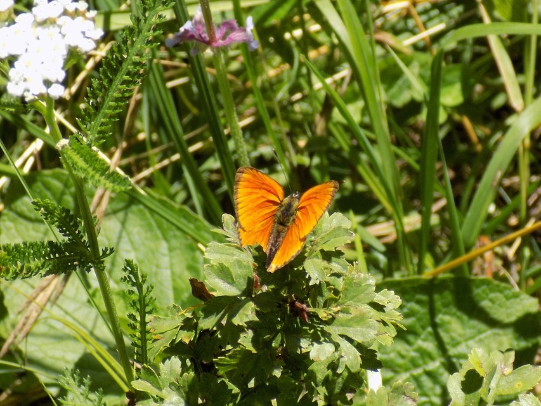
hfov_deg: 16.7
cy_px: 203
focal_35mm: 118
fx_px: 1844
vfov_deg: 12.6
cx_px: 270
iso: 80
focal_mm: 20.9
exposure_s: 1/320
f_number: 4.8
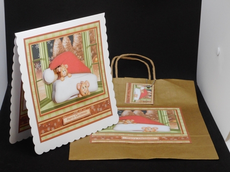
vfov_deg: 19.1
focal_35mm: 77
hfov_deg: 25.4
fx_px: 511
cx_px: 115
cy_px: 86
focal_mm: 13.8
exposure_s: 1/30
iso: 220
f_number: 5.5
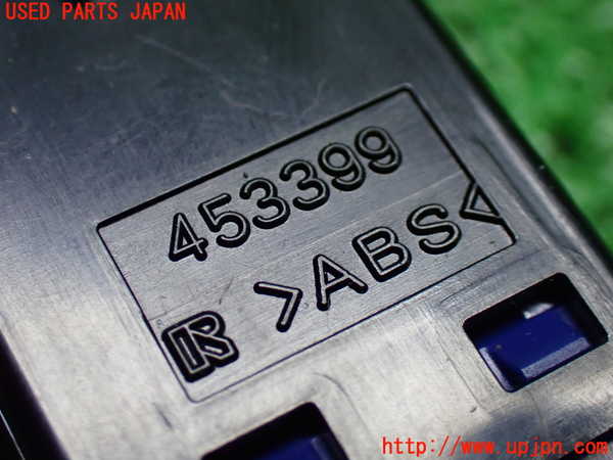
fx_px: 1257
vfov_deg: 20.7
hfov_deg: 27.4
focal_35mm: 71
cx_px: 306
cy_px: 230
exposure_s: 1/60
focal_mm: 12.73
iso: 800
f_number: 3.9
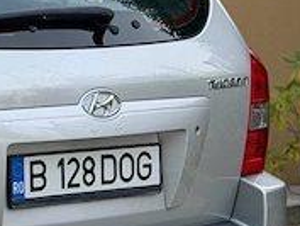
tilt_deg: -7.9
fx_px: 1414
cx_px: -190
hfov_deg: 11.5
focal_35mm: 163
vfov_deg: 9.1
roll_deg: +0.3
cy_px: 144
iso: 64
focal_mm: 6.76
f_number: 1.78
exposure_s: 1/1041
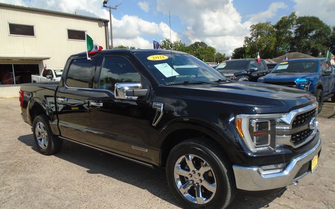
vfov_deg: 44.5
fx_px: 256
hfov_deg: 66.5
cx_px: 169
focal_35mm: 28
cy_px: 119
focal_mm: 4.6
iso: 100
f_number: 3.2
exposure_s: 1/1500
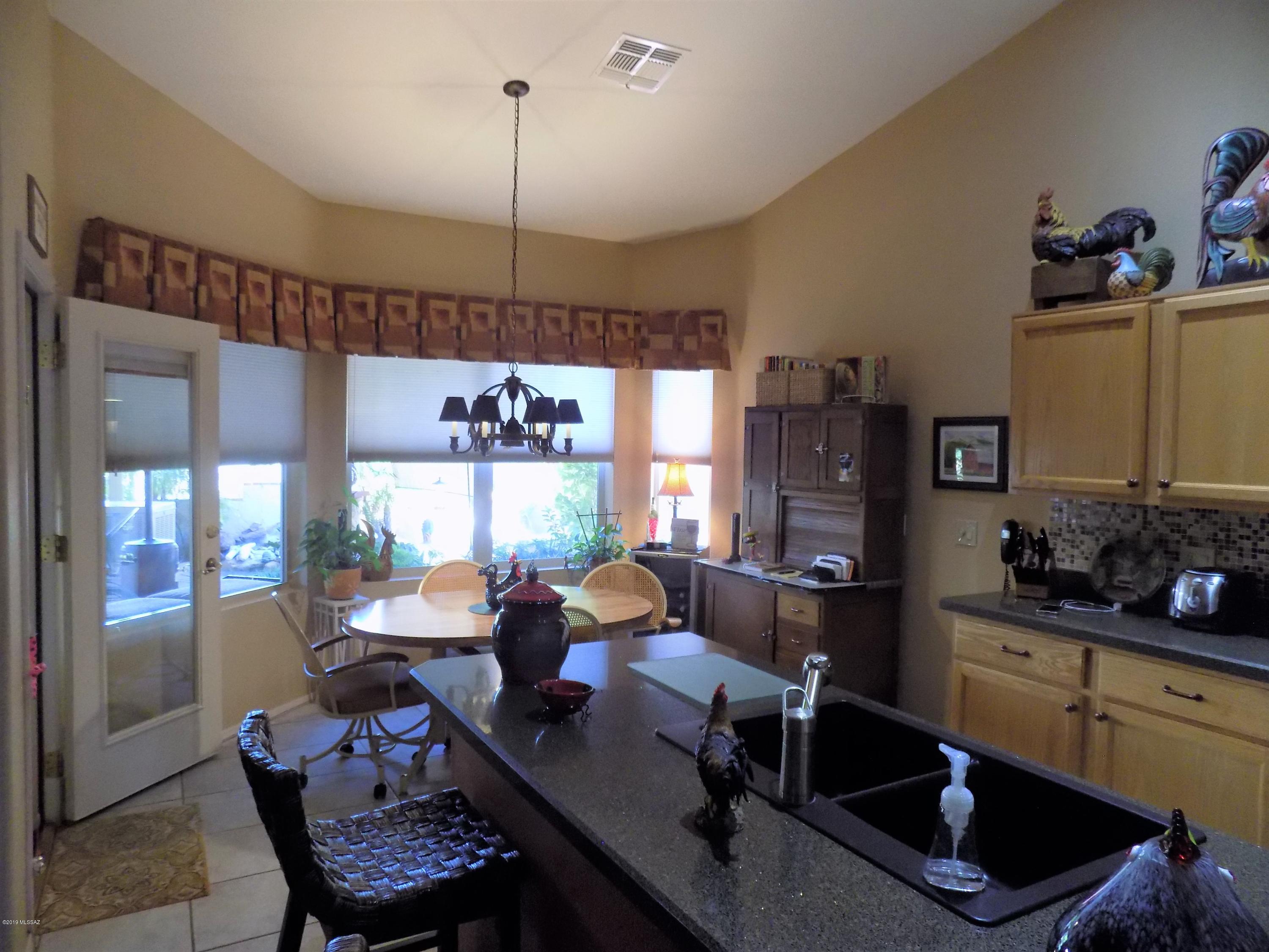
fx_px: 843
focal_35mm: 23
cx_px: 634
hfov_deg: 73.9
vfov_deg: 58.9
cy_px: 476
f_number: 3.1
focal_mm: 4
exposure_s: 1/30
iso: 360
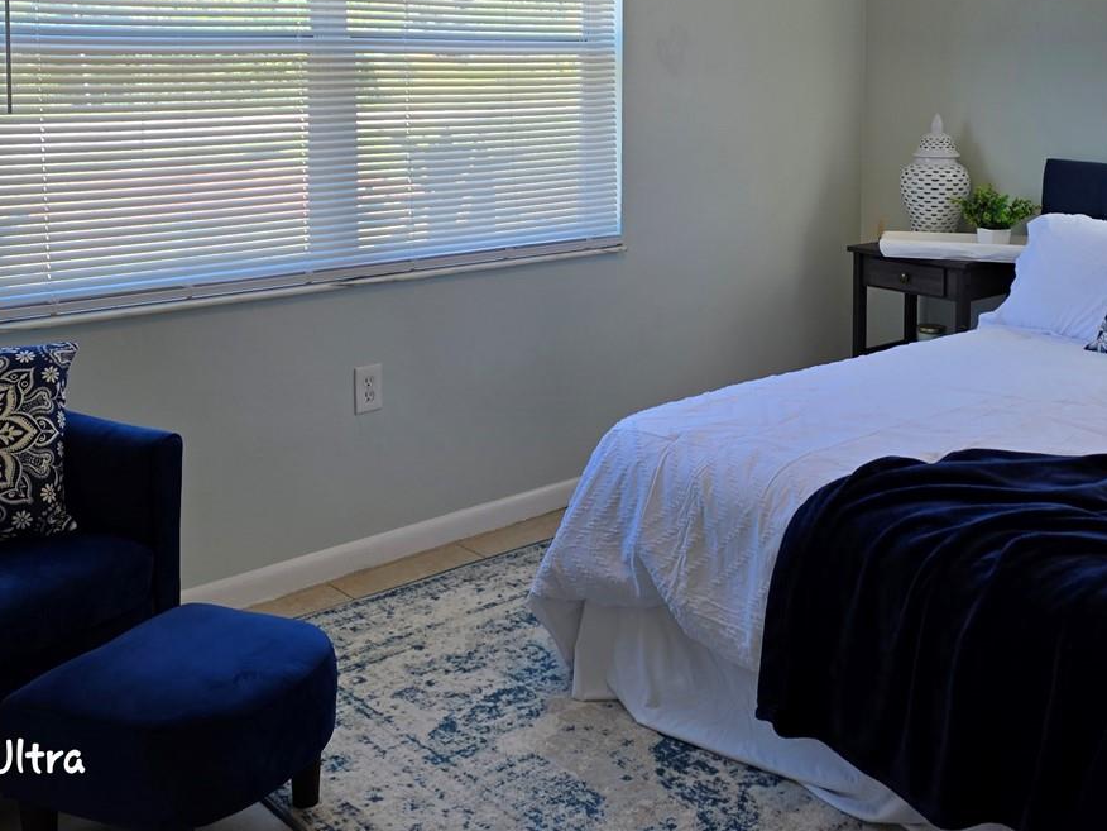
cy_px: 133
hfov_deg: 44.5
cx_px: 677
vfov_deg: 33.1
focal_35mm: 42
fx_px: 1343
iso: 32
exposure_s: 1/120
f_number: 1.7
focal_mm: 6.3
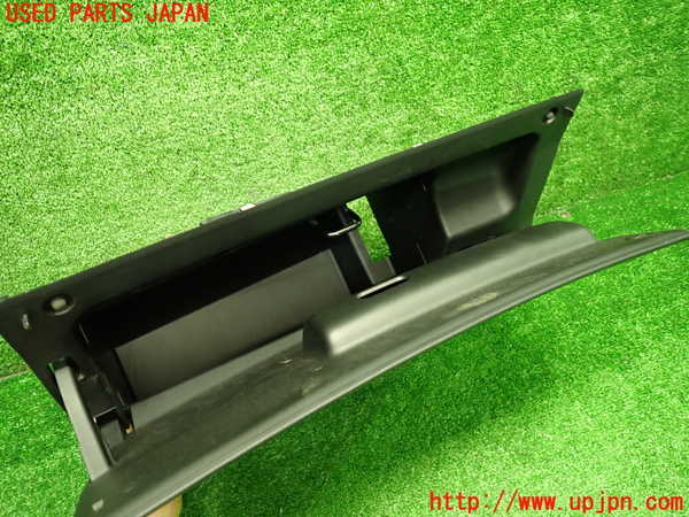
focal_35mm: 25
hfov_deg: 69.4
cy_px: 258
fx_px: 498
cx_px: 344
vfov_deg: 54.9
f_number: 2
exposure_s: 1/30
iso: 400
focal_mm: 4.5
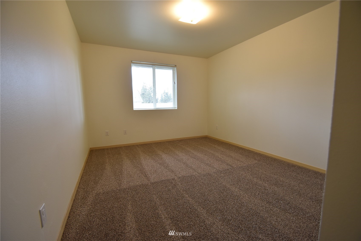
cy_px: 120
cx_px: 180
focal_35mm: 15
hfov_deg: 100.4
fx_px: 150
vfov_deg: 77.3
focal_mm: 10
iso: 400
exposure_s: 1/60
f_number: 4
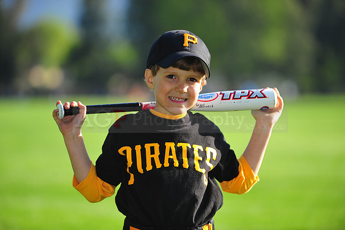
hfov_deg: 10.3
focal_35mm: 200
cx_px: 172
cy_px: 115
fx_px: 1916
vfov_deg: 6.9
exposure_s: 1/800
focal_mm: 200
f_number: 4
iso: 200
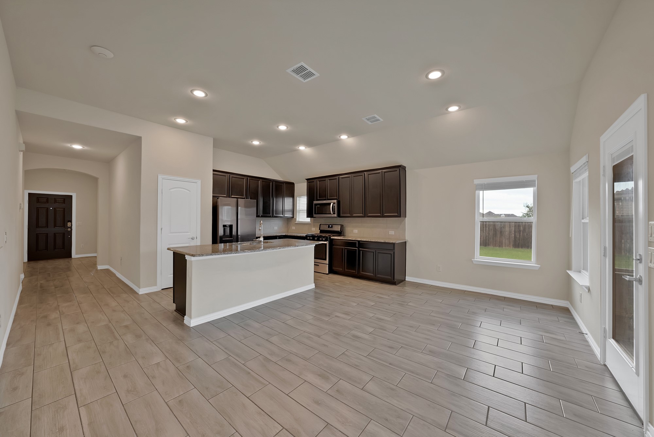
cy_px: 218
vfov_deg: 90.1
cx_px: 327
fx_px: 218
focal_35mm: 12
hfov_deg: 112.6
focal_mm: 12
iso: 640
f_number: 9
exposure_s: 1/3
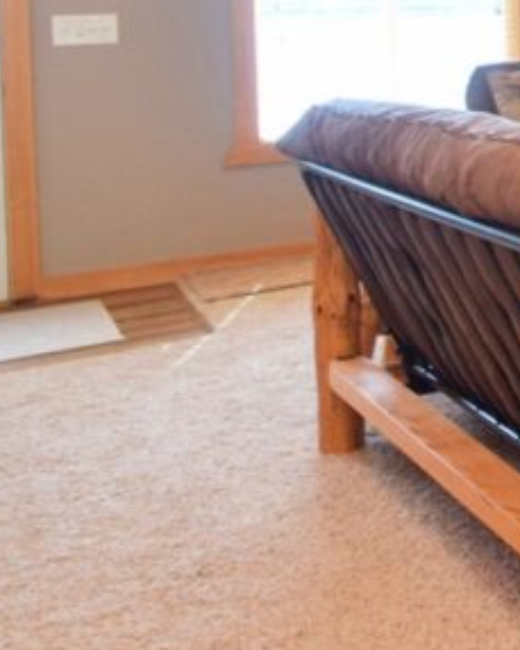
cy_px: 18
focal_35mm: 59
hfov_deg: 18.4
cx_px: 1006
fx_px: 1134
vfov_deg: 30.0
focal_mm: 10
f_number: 5
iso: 400
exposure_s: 1/100
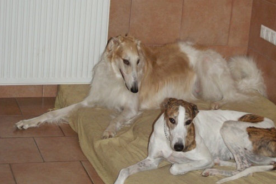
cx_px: 175
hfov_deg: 34.3
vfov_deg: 23.3
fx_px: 444
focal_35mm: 58
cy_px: 110
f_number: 4.5
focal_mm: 30
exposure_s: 1/60
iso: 400
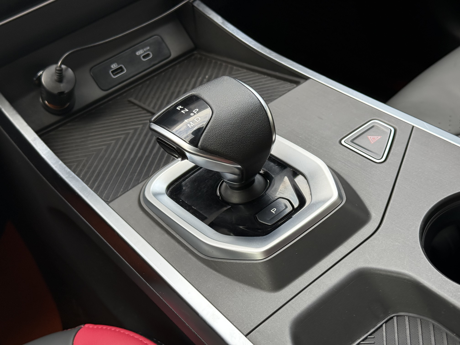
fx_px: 638
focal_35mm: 48
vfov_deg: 30.3
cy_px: 172
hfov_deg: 39.7
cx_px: 230
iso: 125
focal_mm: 6.76
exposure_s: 1/233
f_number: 1.78
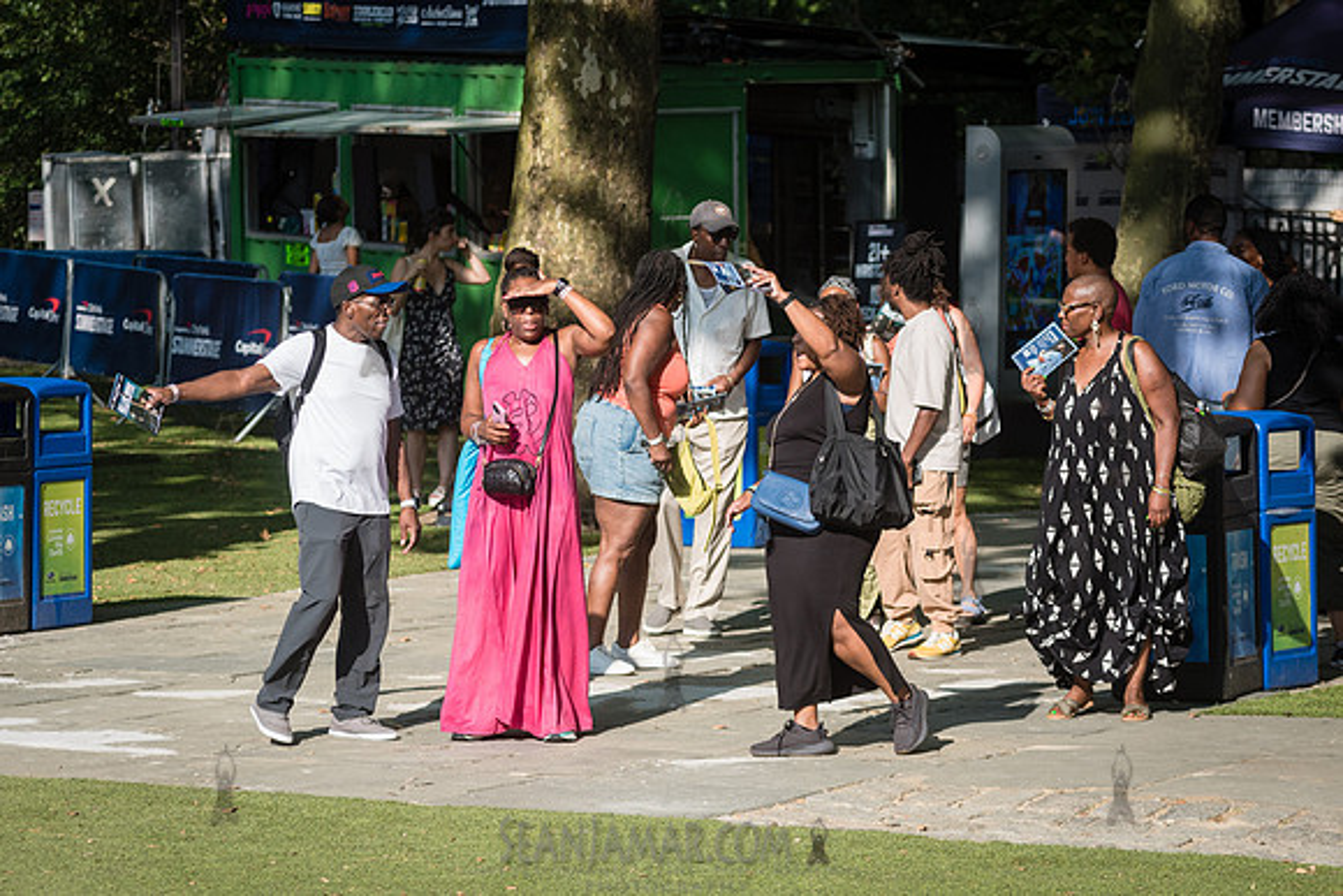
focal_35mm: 166
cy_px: 431
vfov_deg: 8.3
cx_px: 756
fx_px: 6182
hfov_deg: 12.4
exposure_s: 1/2500
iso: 500
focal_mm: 125
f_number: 4.5
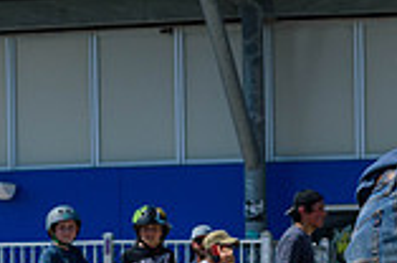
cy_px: 386
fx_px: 4281
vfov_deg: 3.5
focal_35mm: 389
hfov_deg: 5.3
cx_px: 587
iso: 200
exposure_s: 1/1000
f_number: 8
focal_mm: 70
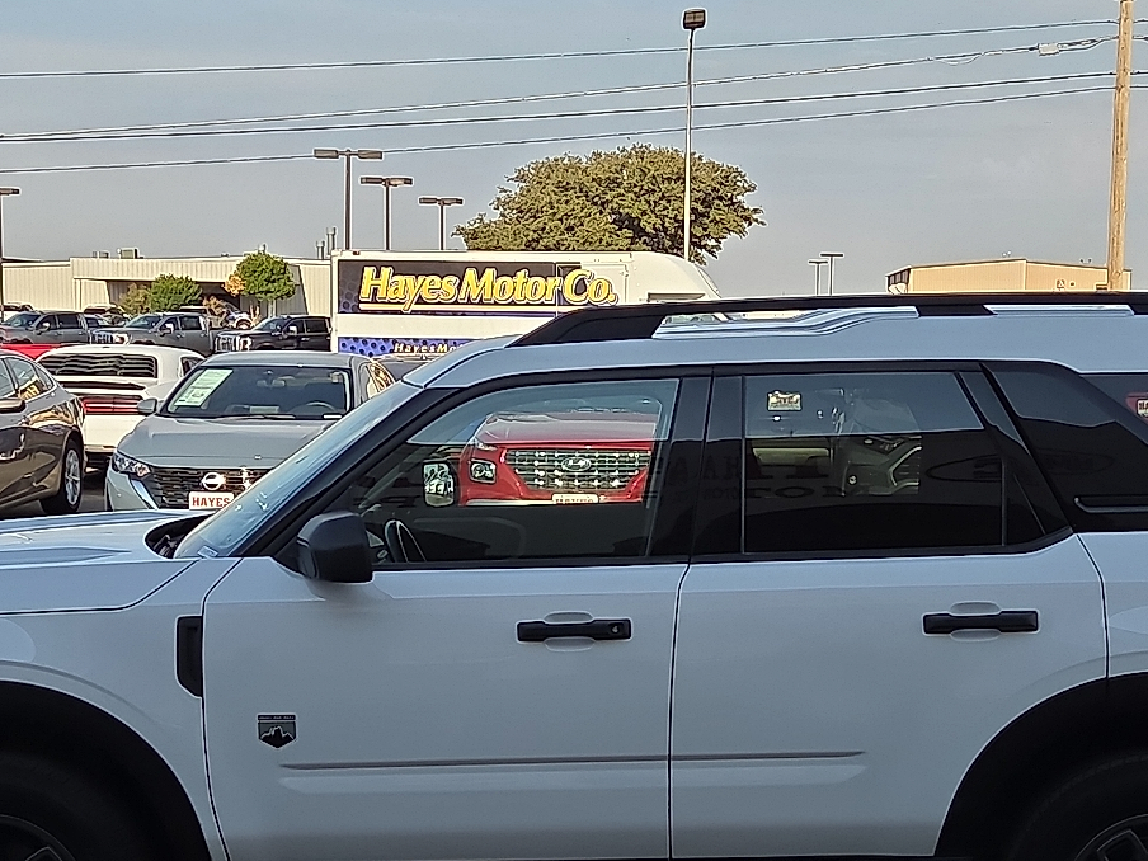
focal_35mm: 69
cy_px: 626
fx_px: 2288
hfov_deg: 28.2
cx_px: 617
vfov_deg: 21.2
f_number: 1.8
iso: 25
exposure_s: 1/1250
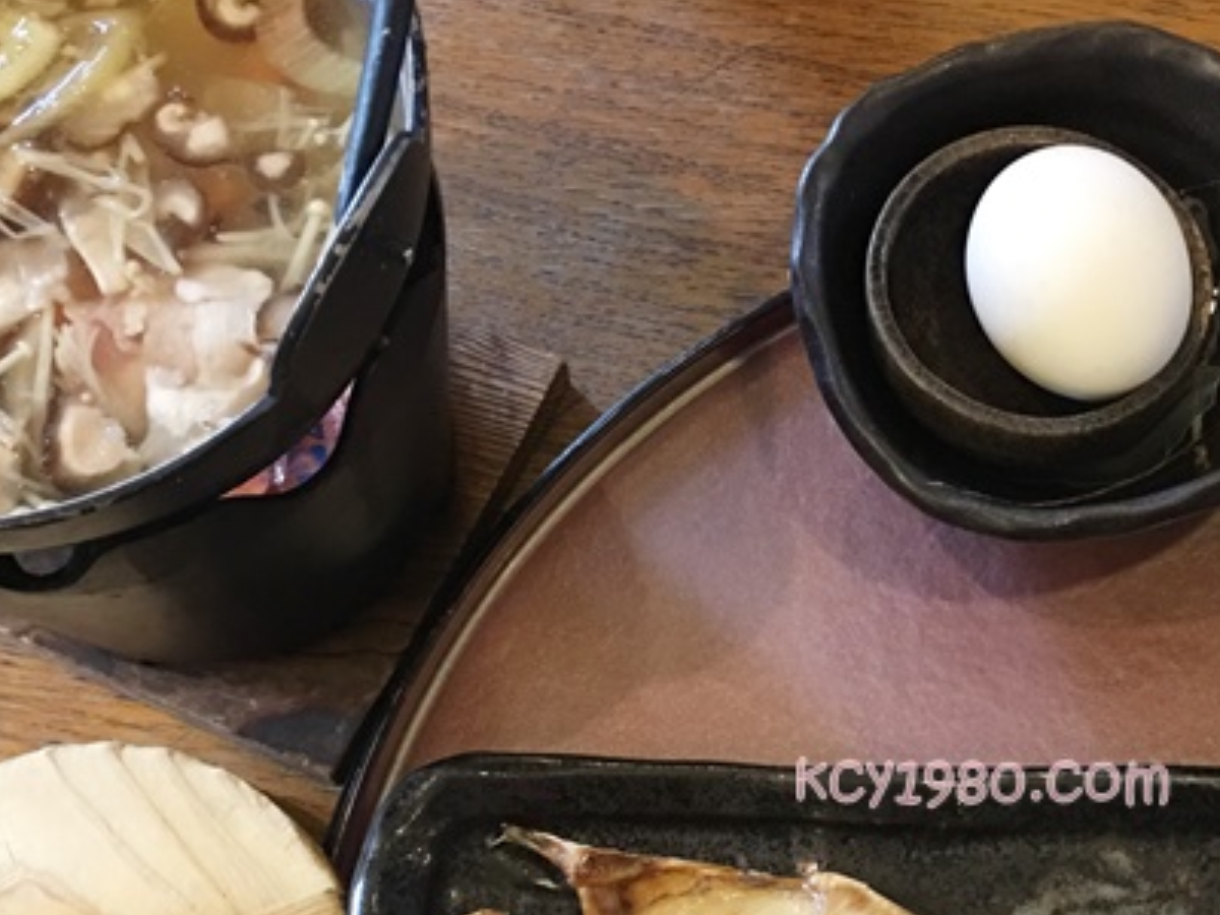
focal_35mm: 58
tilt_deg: -74.4
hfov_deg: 32.4
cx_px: 967
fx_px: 2044
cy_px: 878
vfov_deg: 24.3
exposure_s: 1/15
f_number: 2.2
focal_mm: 4.15
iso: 100
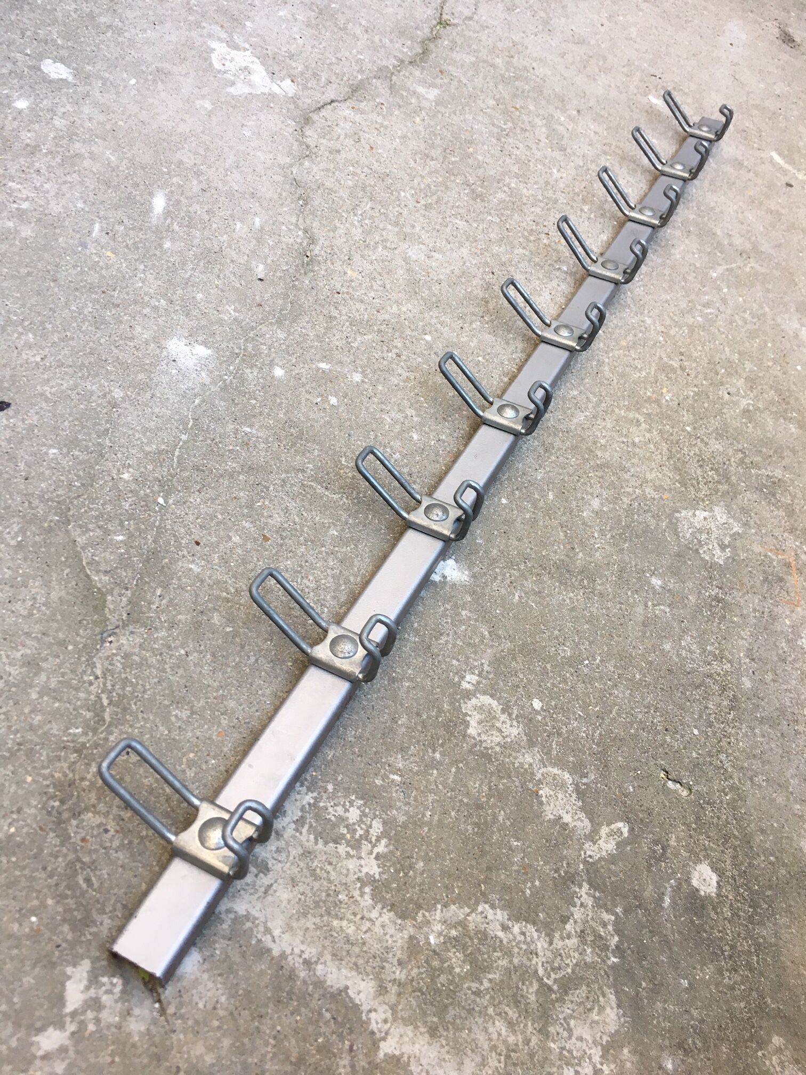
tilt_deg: -49.7
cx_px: 403
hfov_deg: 48.2
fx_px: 900
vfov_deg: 61.7
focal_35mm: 29
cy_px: 538
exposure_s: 1/33
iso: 25
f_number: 2.2
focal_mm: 4.15
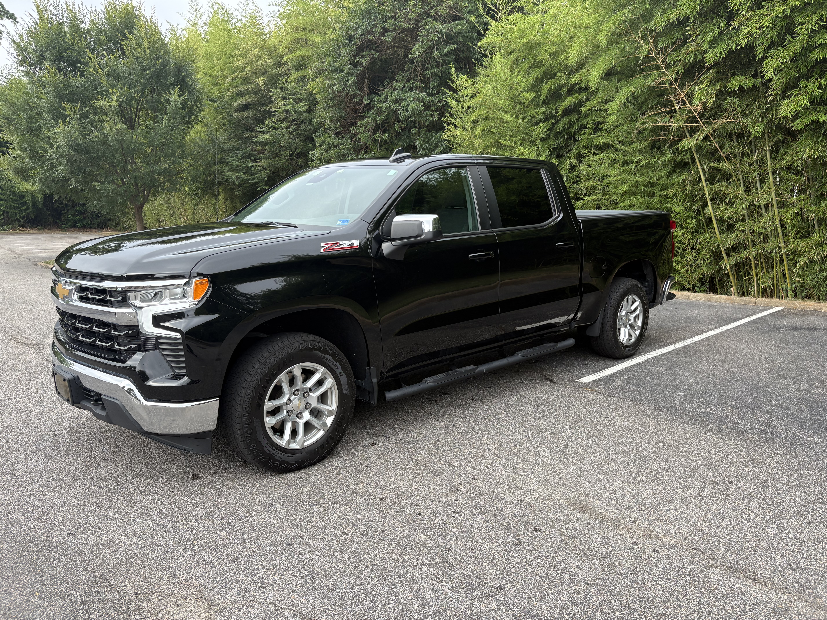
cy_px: 310
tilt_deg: -8.1
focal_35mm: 26
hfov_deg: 67.3
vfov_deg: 53.1
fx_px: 621
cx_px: 414
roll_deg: +0.1
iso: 50
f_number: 1.6
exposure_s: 1/581
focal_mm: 5.96
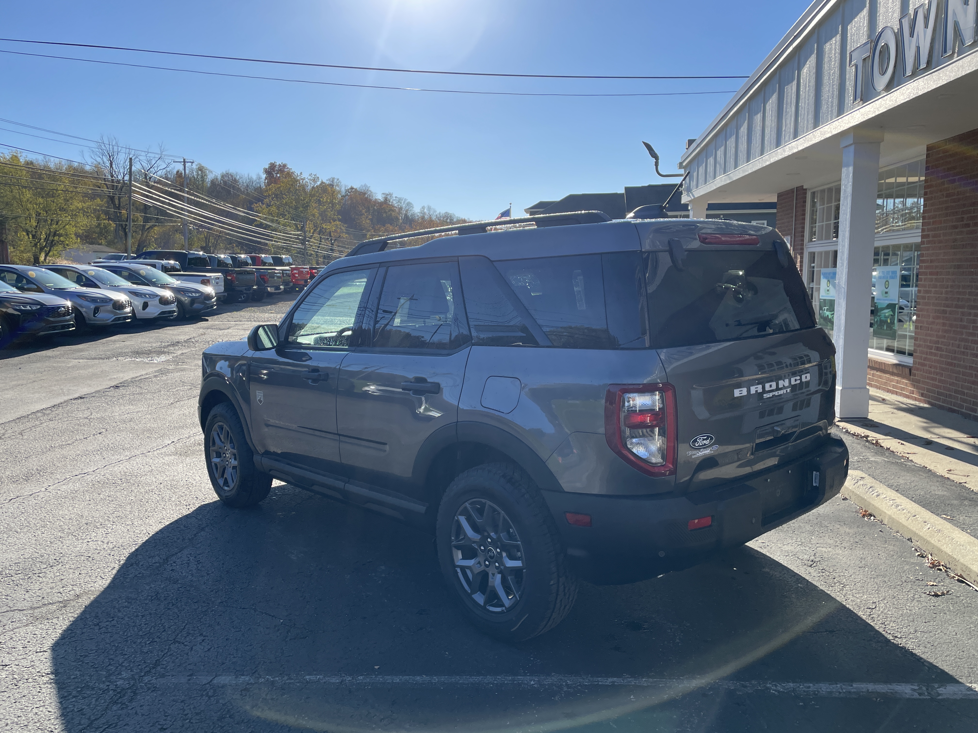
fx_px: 735
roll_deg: +2.4
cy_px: 366
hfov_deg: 67.3
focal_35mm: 26
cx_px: 489
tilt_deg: -6.6
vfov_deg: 53.1
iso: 32
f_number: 1.6
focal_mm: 4.2
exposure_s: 1/2618
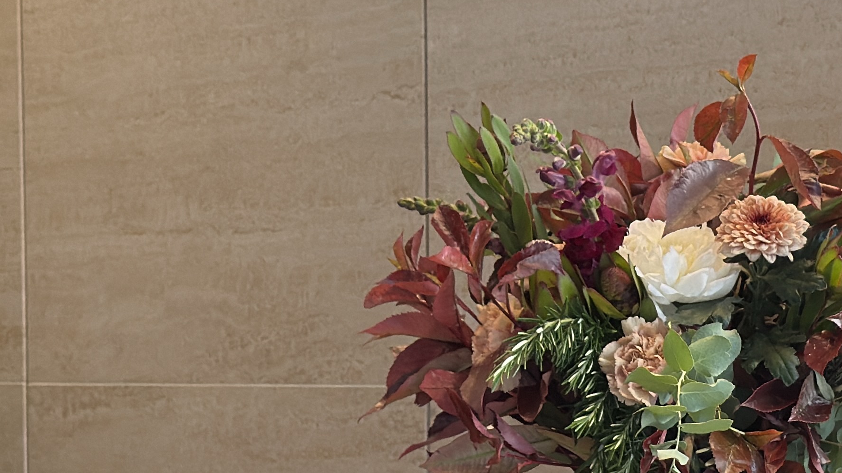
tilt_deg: -1.4
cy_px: 450
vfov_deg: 9.8
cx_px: 703
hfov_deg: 17.3
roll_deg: -0.2
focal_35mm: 123
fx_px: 2746
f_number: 1.78
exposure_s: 1/122
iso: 64
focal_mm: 6.76
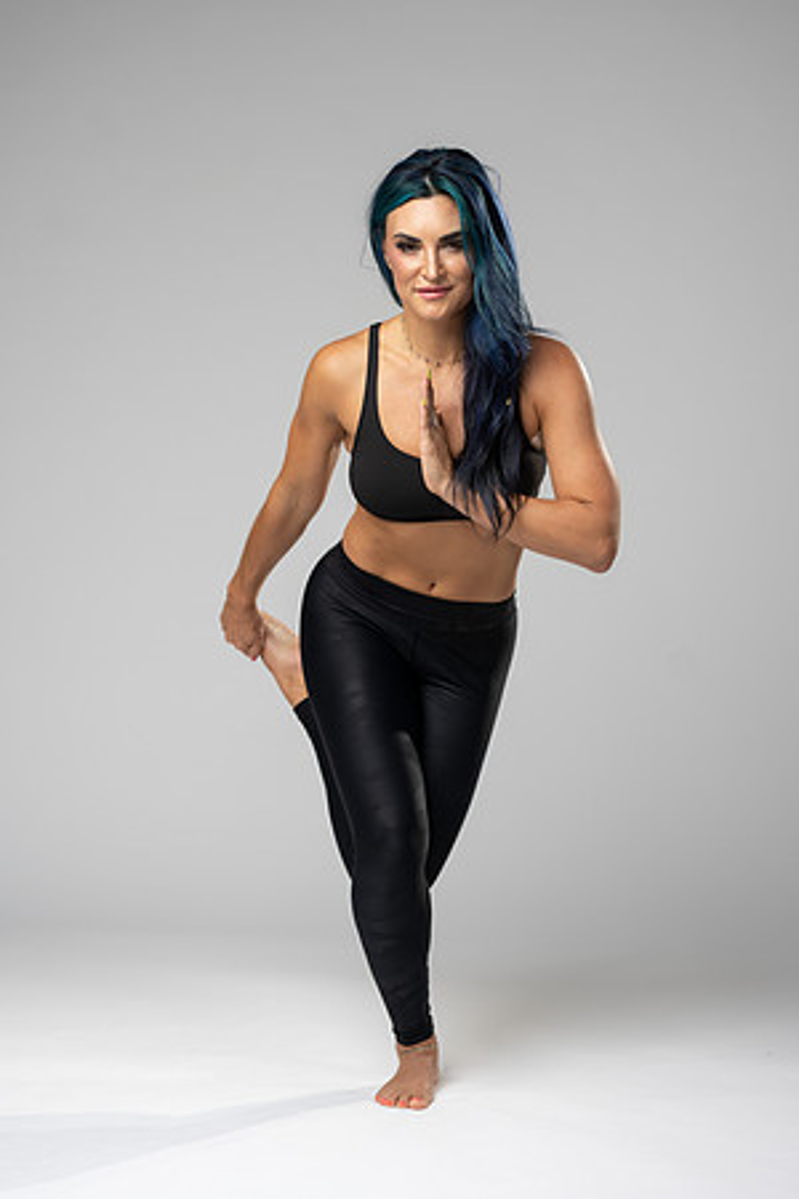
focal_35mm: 85
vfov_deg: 23.9
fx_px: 2830
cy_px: 600
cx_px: 400
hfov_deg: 16.1
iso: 200
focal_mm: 85
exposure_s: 1/160
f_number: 3.2
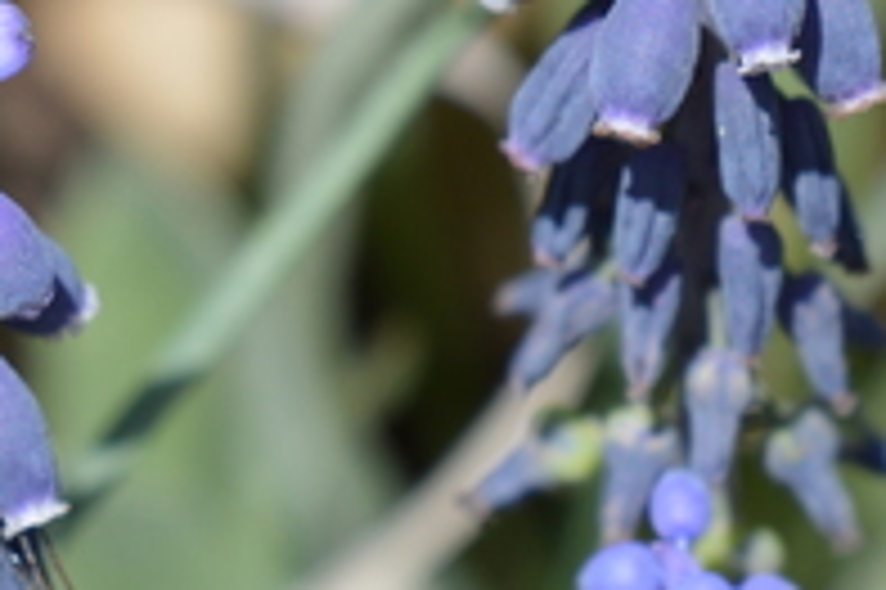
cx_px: 434
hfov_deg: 0.8
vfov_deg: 0.6
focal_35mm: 2439
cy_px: 829
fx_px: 59975
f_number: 5.6
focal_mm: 500
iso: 180
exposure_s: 1/500
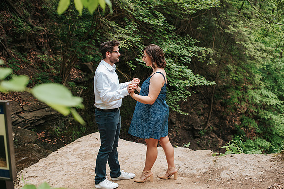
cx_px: 142
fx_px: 395
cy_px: 94
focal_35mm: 50
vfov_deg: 27.0
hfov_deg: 39.6
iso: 720
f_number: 3.5
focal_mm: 50
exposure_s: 1/640
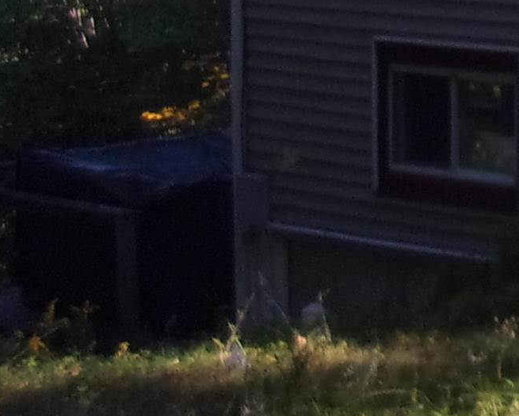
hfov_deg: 9.2
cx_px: 1056
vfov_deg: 7.5
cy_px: -461
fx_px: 3026
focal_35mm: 197
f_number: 4.7
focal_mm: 7.8
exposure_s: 1/120
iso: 125
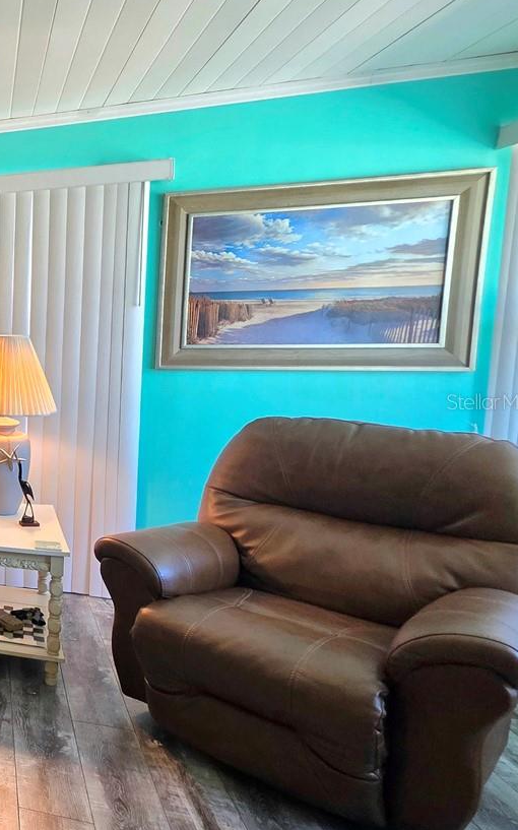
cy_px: 401
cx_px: -270
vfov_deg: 68.4
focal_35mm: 27
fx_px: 610
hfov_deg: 28.4
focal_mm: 2.2
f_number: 1.9
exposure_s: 1/120
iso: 200
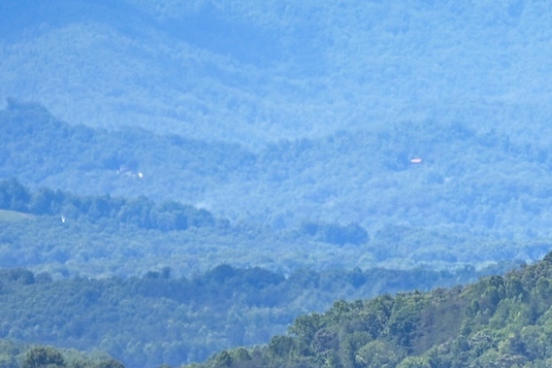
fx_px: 20218
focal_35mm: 1319
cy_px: 395
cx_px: 584
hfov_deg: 1.6
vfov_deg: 1.0
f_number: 6.3
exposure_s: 1/500
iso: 125
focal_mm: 300
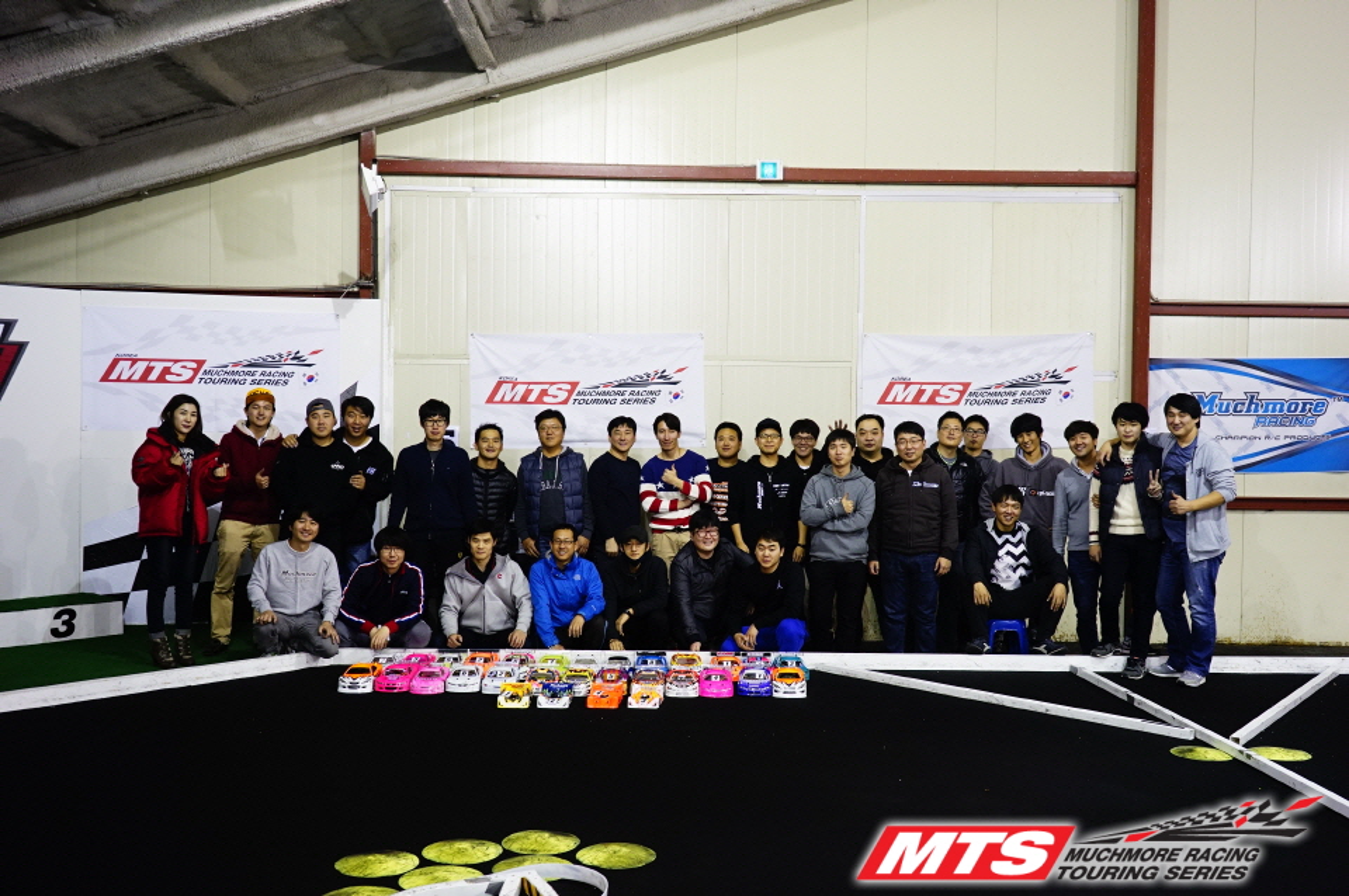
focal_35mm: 36
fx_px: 1348
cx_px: 674
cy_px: 448
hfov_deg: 53.2
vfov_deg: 36.8
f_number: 5.6
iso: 1250
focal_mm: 36
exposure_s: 1/50
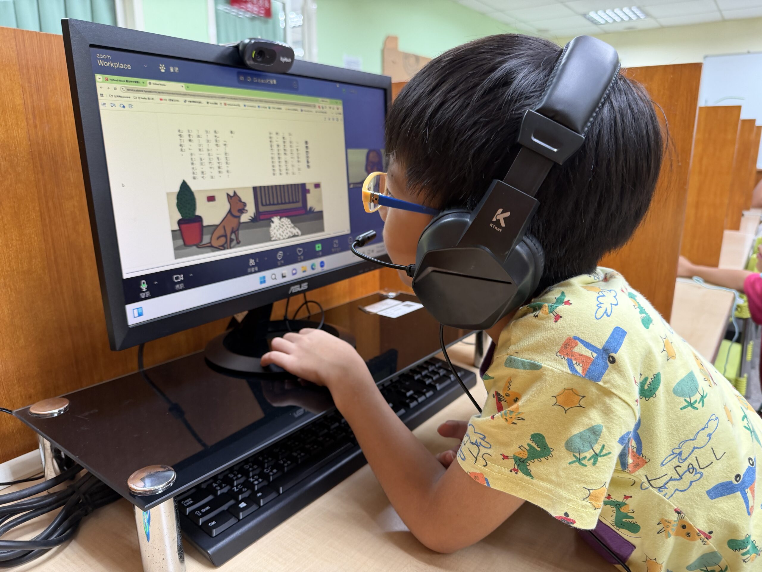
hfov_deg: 71.6
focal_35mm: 24
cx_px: 381
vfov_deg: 56.8
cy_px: 286
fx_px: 528
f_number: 1.78
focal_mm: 6.76
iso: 160
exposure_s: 1/60
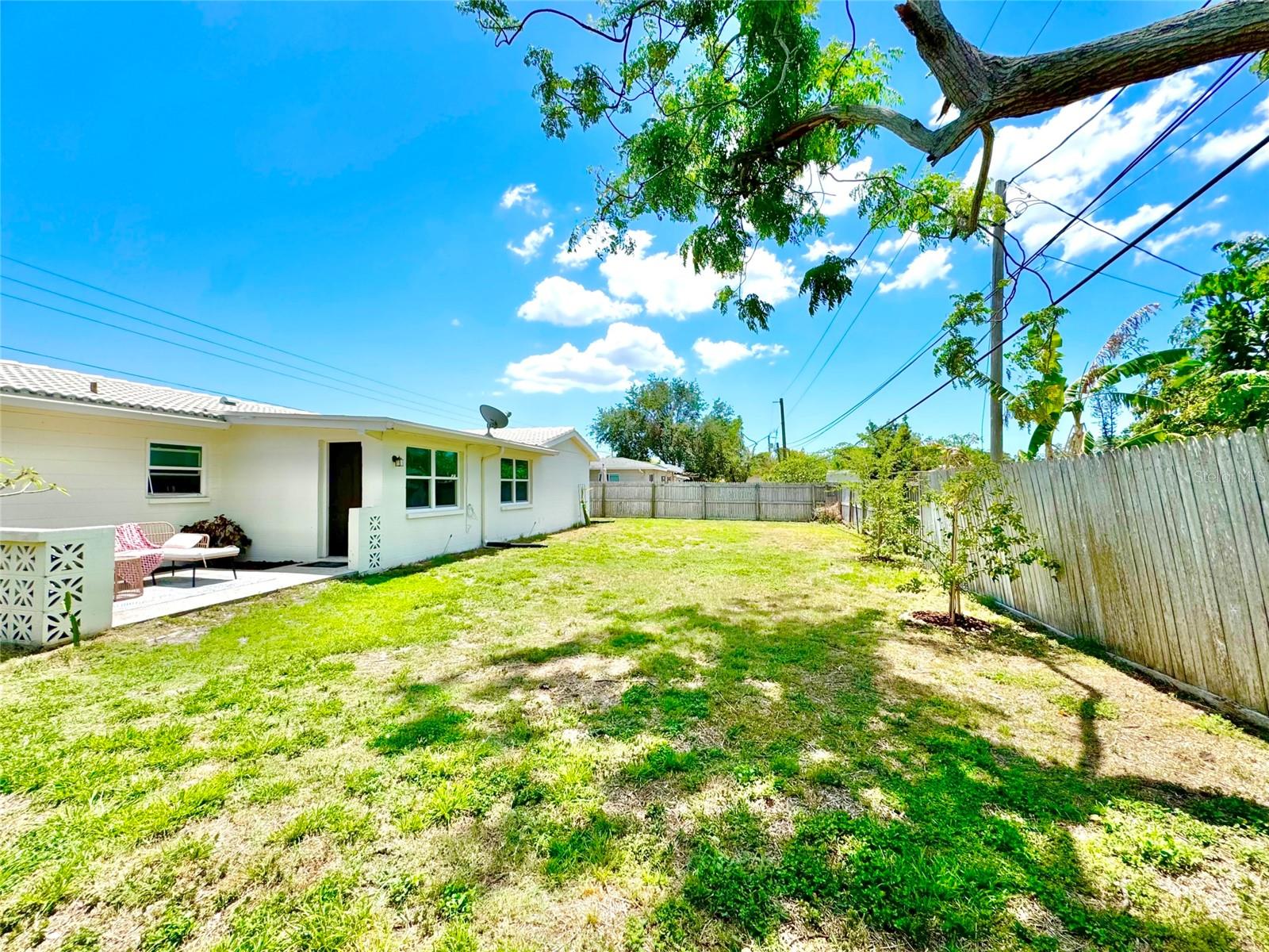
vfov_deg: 85.7
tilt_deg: +1.2
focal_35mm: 14
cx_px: 634
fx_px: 513
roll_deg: -0.1
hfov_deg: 102.1
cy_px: 476
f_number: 2.2
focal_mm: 2.22
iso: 50
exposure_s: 1/2770
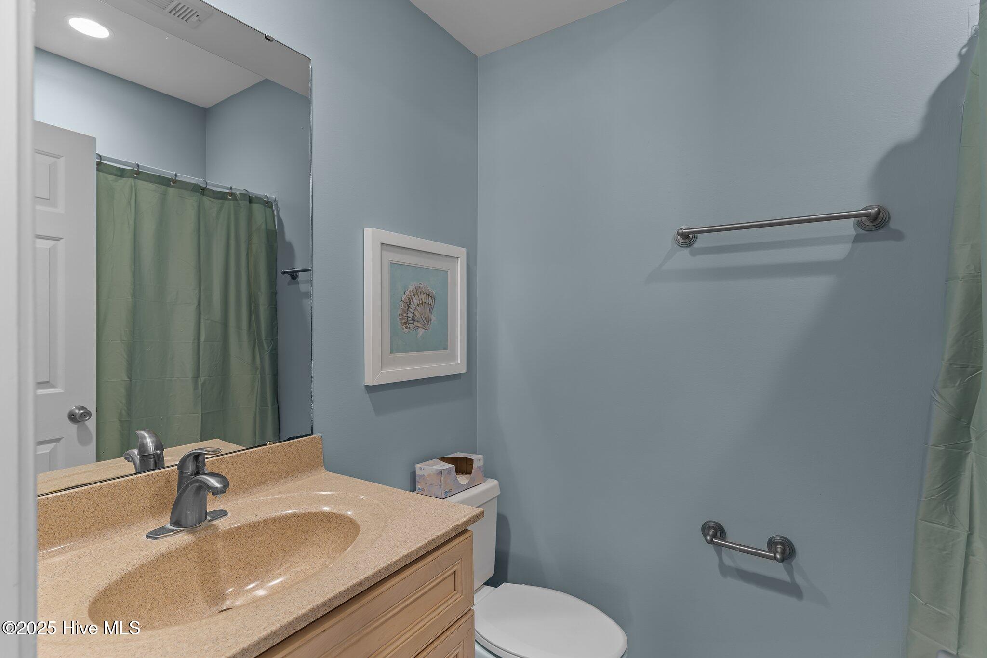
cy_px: 329
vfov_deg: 70.4
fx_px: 466
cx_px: 494
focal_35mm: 17
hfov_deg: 93.3
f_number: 6.3
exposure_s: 2
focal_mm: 17
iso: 125
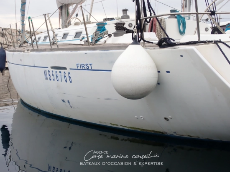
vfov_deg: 25.2
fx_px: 386
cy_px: 86
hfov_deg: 33.2
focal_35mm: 58
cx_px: 115
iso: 100
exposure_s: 1/200
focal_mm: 10.35
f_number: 5
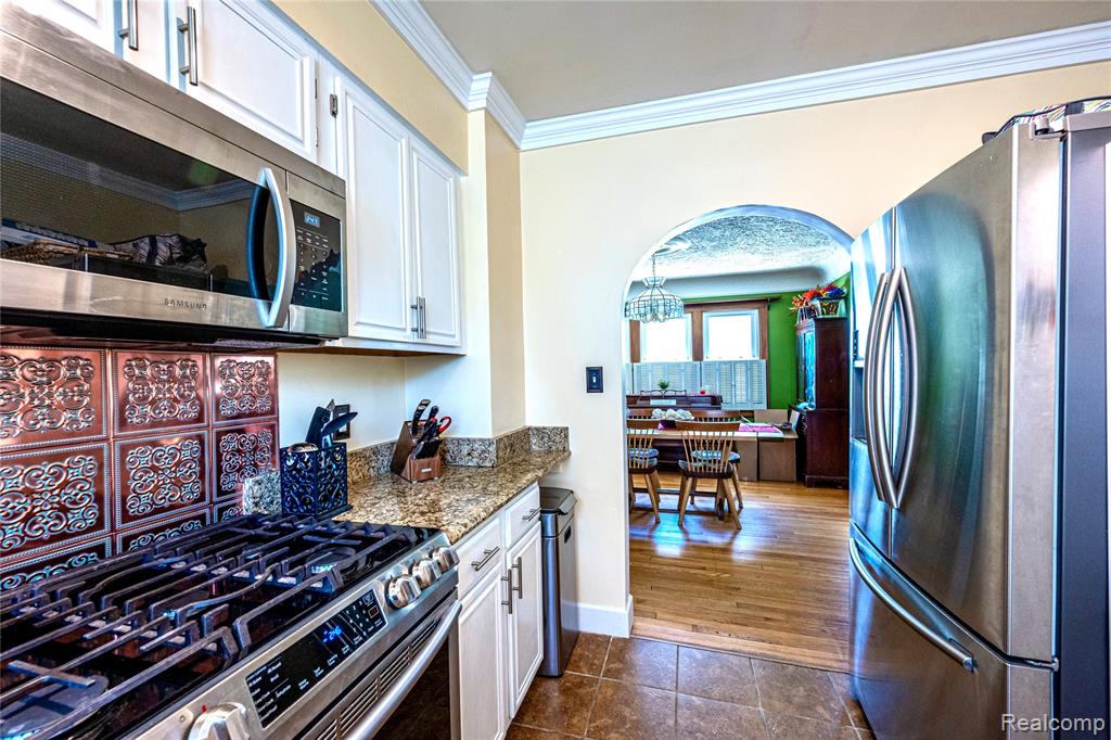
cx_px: 556
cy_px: 370
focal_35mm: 14
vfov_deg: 81.2
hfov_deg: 104.3
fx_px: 432
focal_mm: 14
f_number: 9
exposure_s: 1/20
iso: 1600
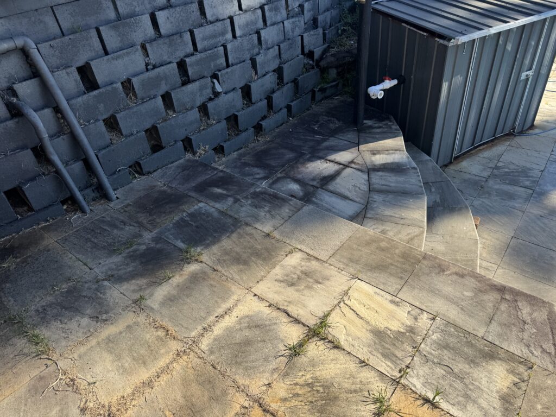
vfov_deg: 56.8
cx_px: 278
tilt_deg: -33.3
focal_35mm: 24
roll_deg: +1.4
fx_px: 385
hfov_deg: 71.6
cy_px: 208
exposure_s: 1/2252
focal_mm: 6.76
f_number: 1.78
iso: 80
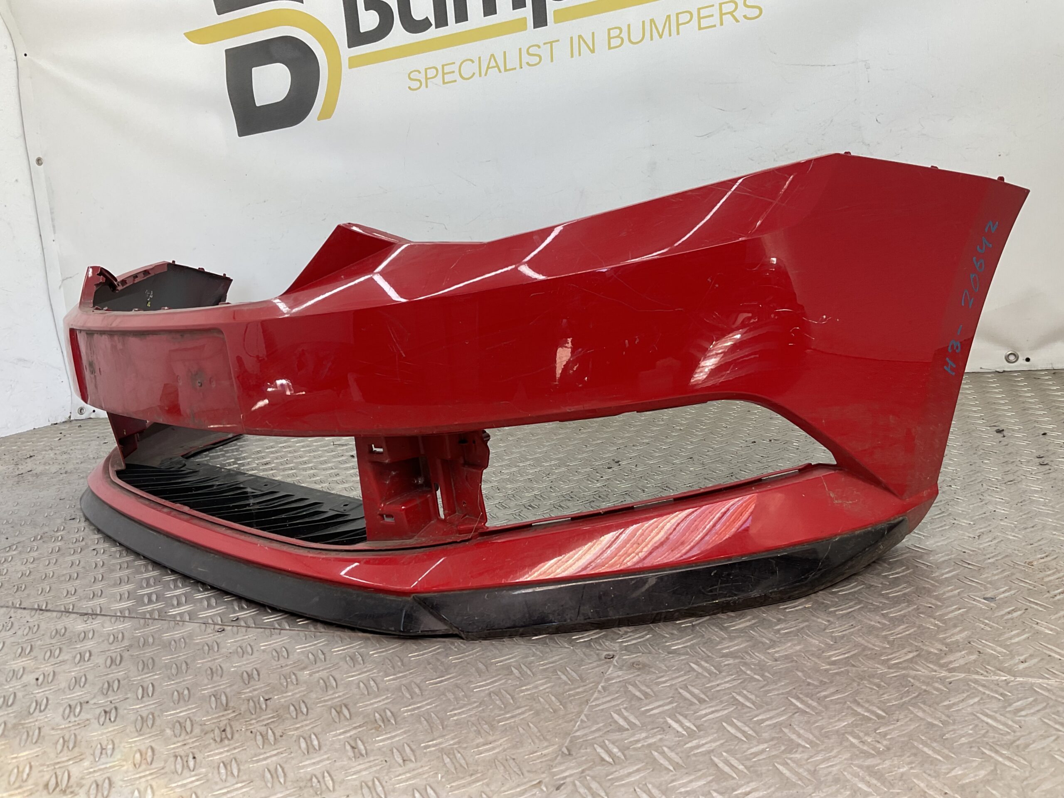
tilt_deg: -12.2
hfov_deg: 61.7
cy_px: 399
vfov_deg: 48.2
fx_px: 891
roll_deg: +5.5
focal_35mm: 29
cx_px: 532
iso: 20
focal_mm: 3
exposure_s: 1/120
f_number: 1.8
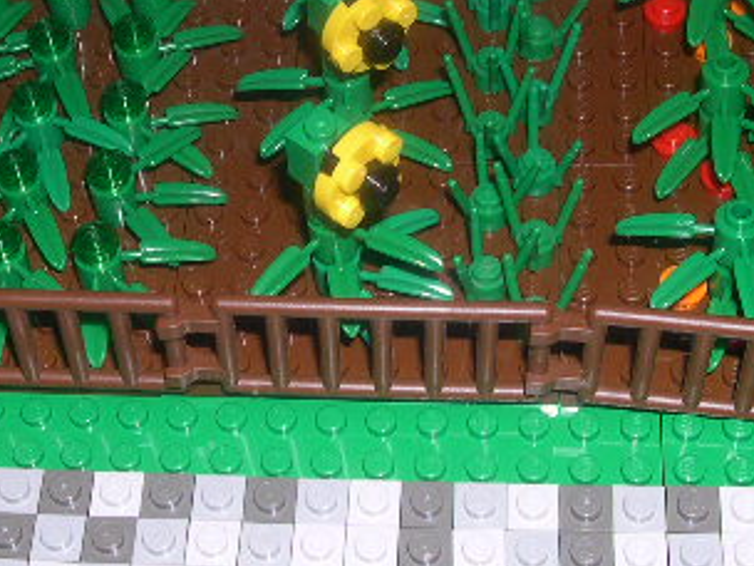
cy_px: 209
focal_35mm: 80
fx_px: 1743
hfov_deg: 24.4
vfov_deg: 18.4
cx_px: 300
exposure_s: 1/60
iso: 100
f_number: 7.6
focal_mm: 8
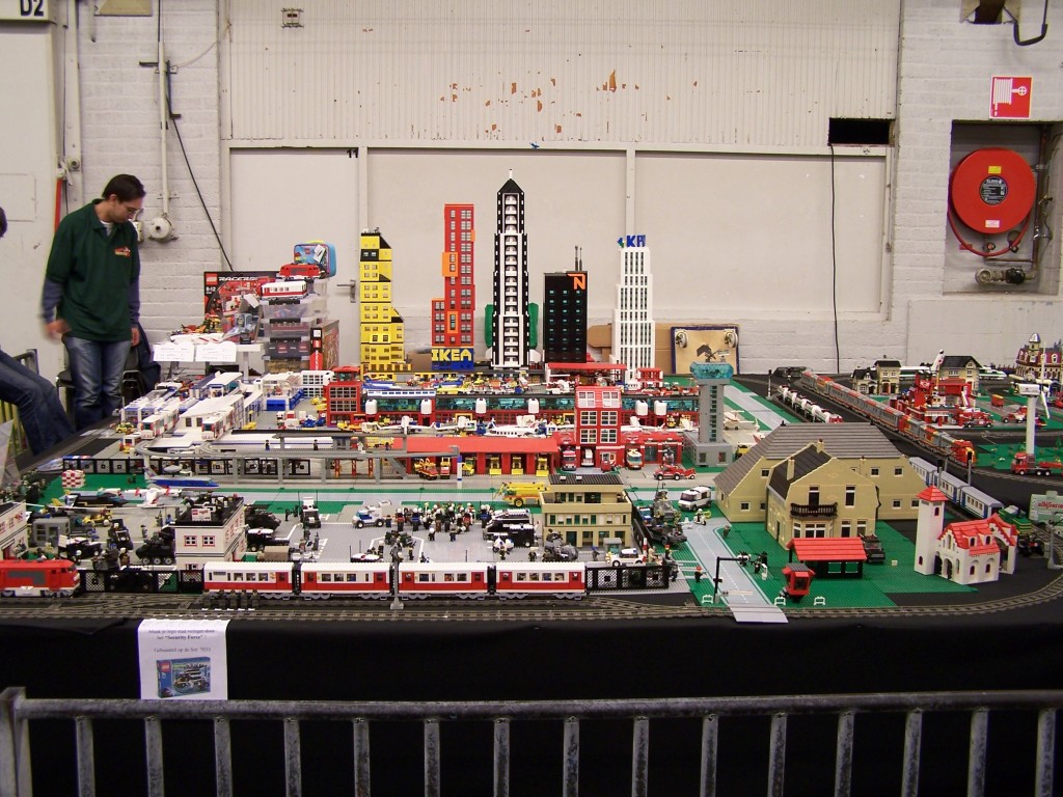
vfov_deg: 37.7
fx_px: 1167
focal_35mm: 38
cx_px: 532
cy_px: 398
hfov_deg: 49.0
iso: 80
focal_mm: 6.3
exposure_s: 1/4
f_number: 2.8
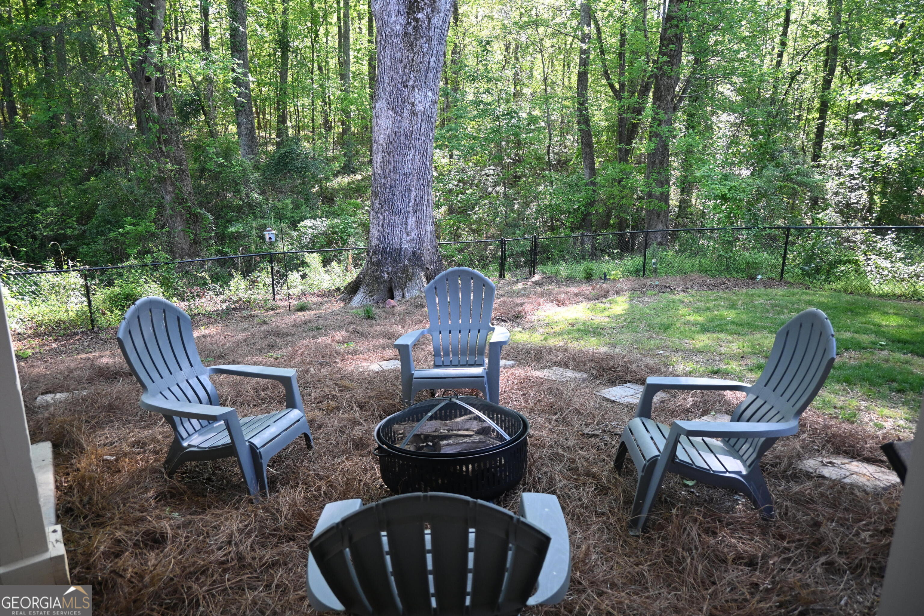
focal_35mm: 24
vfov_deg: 53.1
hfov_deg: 73.7
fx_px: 616
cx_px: 462
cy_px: 308
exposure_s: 1/160
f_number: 3.5
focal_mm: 16
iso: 400
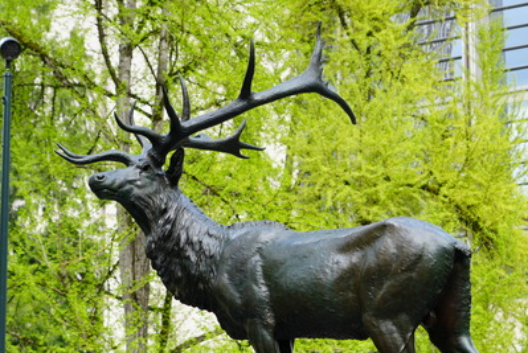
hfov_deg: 19.3
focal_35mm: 106
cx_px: 286
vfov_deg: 12.9
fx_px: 1556
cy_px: 245
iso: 100
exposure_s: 1/100
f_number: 4.5
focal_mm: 73
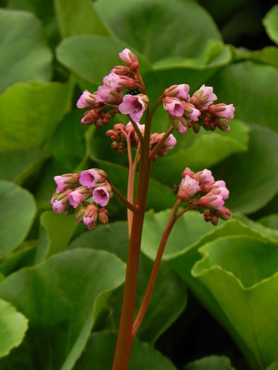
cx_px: 139
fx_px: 2645
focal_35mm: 247
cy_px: 185
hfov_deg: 6.0
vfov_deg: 8.0
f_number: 5
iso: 160
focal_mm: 44
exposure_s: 1/320
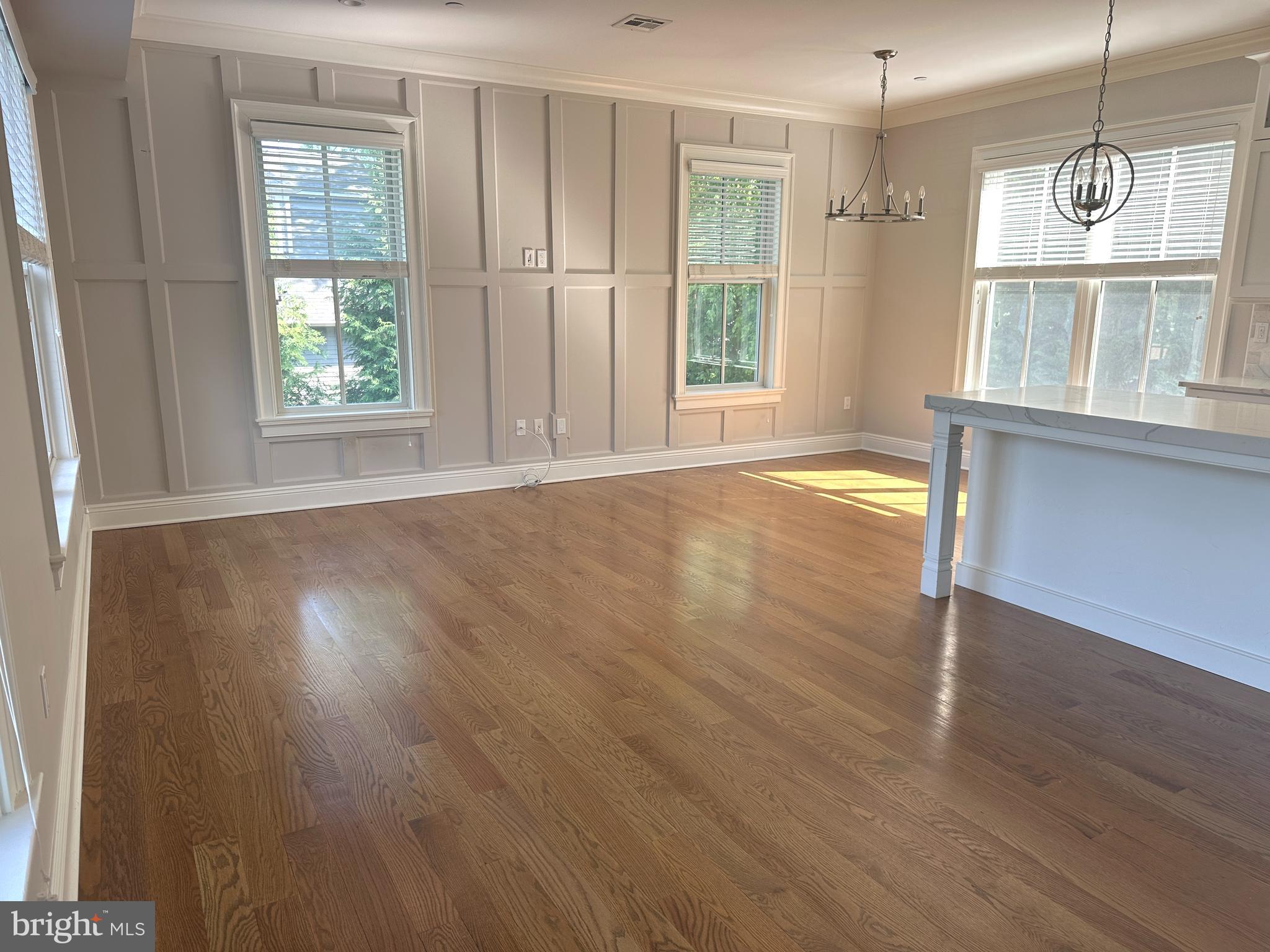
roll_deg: -0.5
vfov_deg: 56.8
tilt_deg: -12.1
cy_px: 476
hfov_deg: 71.6
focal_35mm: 24
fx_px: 881
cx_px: 635
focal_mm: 6.86
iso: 64
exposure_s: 1/121
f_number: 1.78
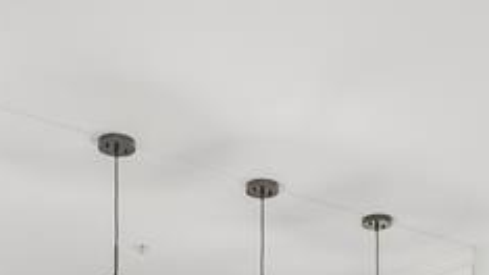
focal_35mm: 64
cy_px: 525
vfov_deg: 15.5
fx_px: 830
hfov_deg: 32.8
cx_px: 277
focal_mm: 14
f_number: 4
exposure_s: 1/60
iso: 1250
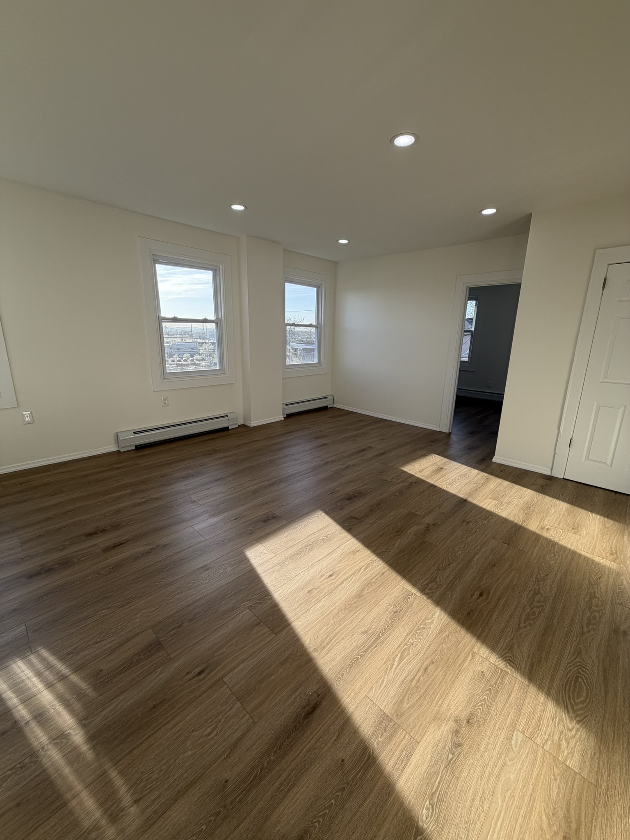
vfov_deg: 102.1
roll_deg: -1.3
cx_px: 315
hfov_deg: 85.7
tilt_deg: -13.7
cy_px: 420
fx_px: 340
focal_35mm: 14
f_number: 2.2
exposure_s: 1/269
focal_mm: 2.22
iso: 50
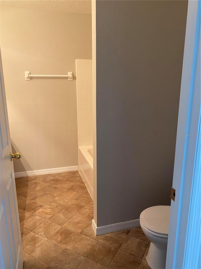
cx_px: 100
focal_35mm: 26
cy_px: 134
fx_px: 201
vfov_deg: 67.3
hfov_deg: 53.1
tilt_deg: -13.6
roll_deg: +0.8
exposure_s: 1/60
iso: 200
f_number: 1.8
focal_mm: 4.25
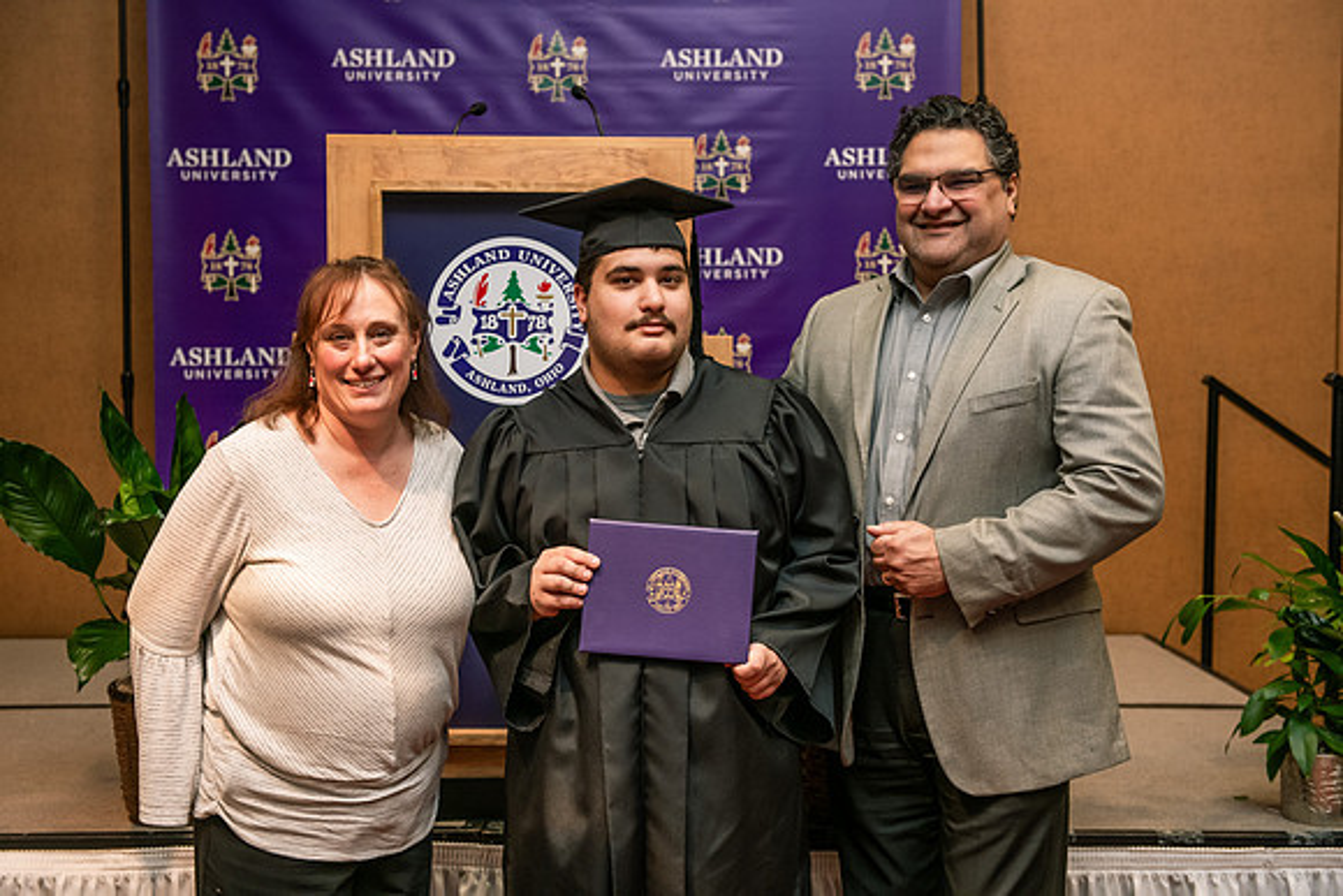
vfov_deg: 27.0
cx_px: 672
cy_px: 448
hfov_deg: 39.6
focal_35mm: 50
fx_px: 1866
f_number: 4
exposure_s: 1/200
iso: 1600
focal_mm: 50
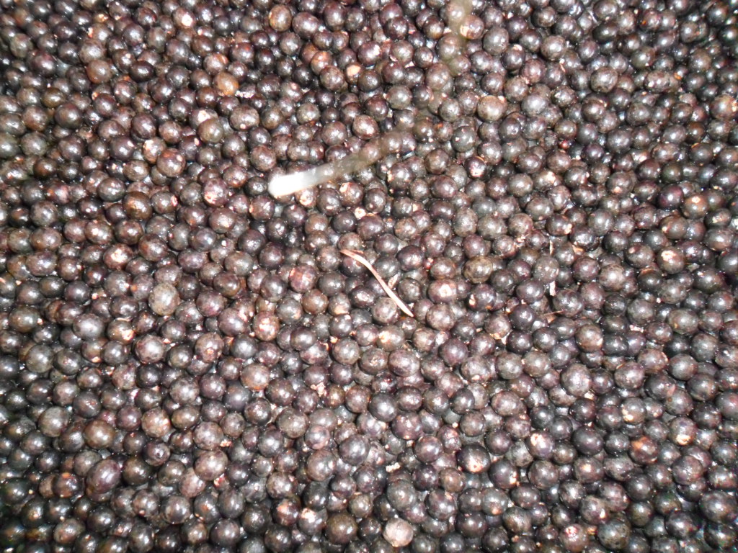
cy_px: 276
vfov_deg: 51.4
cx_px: 369
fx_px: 576
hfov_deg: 65.3
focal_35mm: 27
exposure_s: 1/45
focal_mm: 4.9
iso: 400
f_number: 3.5
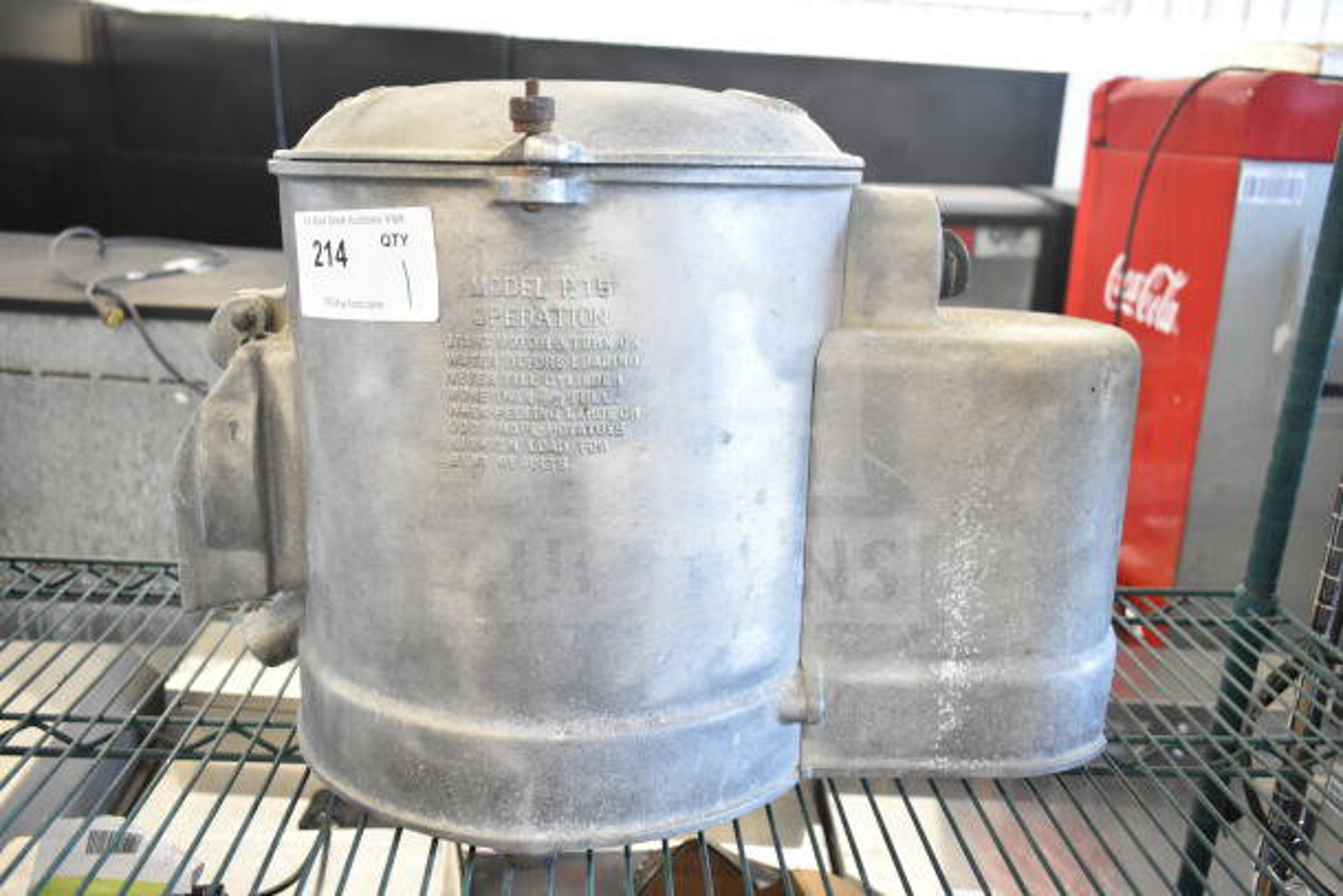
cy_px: 448
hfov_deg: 61.9
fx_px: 1119
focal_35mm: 30
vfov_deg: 43.6
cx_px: 672
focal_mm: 20
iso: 1600
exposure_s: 1/60
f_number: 4
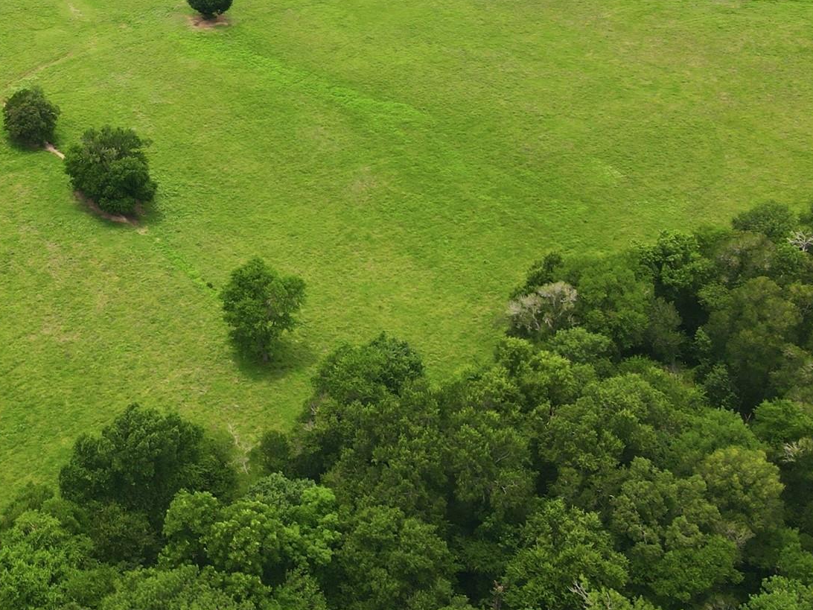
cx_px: 97
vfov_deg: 31.3
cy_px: 115
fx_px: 1057
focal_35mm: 45
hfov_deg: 39.4
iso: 100
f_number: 2.8
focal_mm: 4.5
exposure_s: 1/320
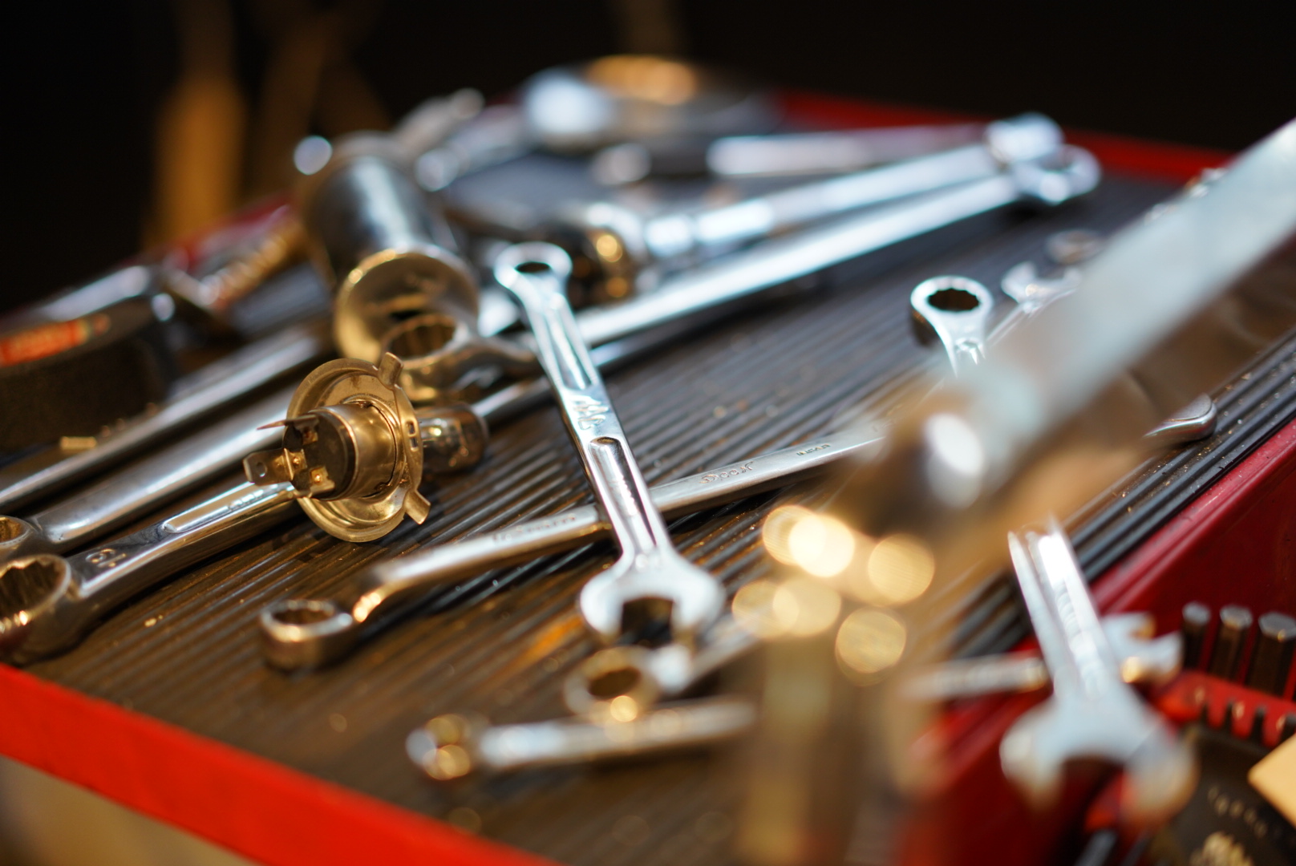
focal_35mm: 55
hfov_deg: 36.2
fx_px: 1981
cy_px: 433
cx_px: 648
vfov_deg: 24.7
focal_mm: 55
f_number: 1.8
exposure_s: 1/320
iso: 800
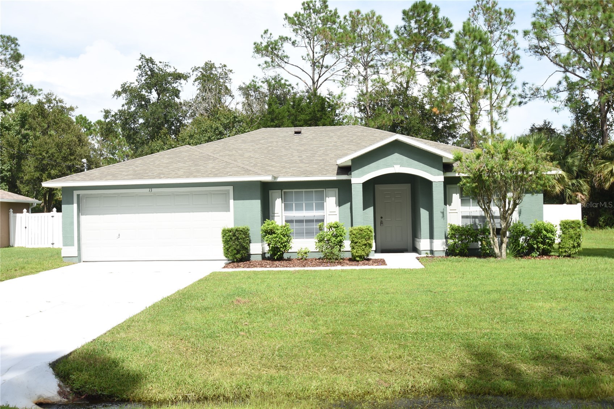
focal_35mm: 33
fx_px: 563
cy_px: 204
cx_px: 307
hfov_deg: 57.2
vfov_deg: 40.0
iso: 100
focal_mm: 22
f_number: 7.1
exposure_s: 1/200
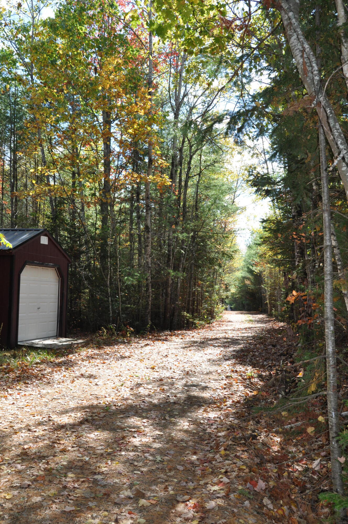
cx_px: 174
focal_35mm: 38
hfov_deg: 35.4
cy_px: 262
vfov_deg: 51.3
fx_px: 545
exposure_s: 1/200
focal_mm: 25
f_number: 8
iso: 200
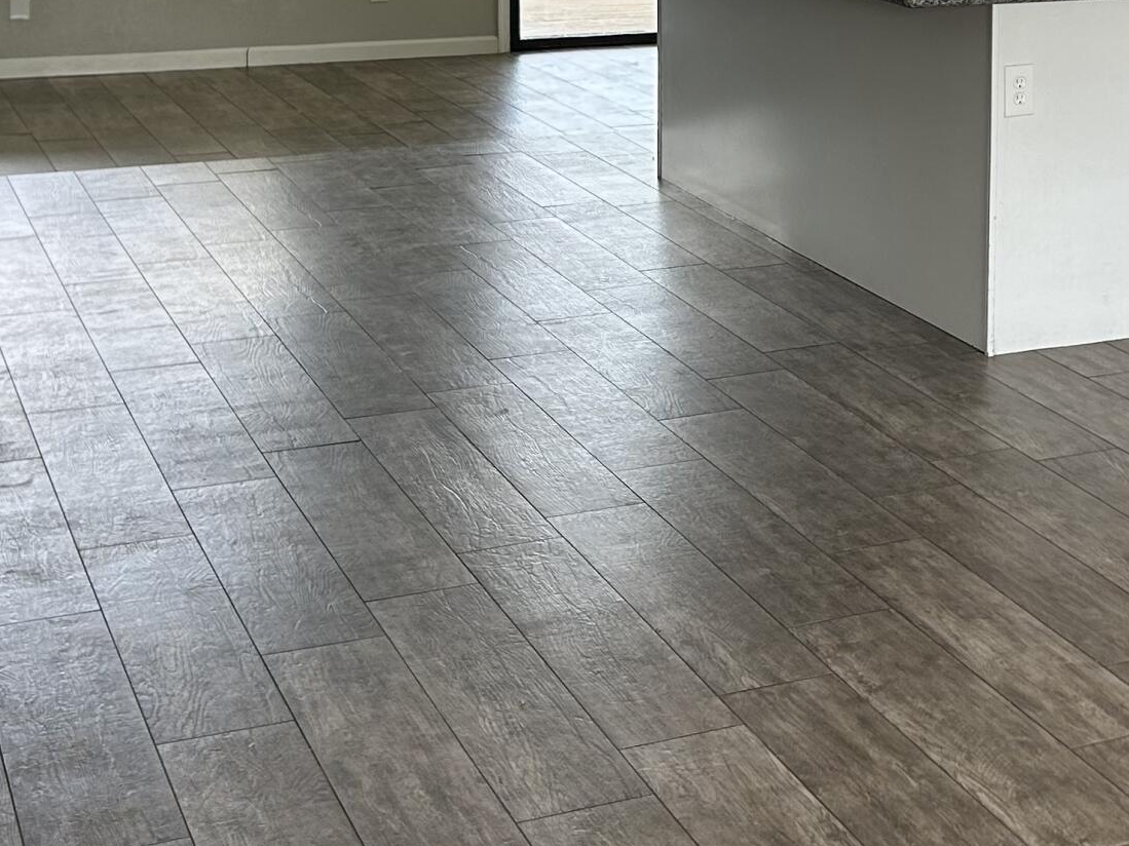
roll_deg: -0.7
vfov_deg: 20.0
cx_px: 1016
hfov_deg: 26.5
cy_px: -40
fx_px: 2315
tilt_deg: -4.9
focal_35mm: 71
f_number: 1.5
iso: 64
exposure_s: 1/160
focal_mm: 5.7
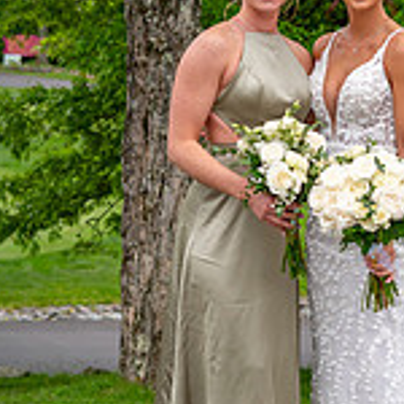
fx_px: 1347
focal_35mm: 102
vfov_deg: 17.0
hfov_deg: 16.9
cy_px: 100
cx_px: 322
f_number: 4
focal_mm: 40
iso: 200
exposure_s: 1/1000
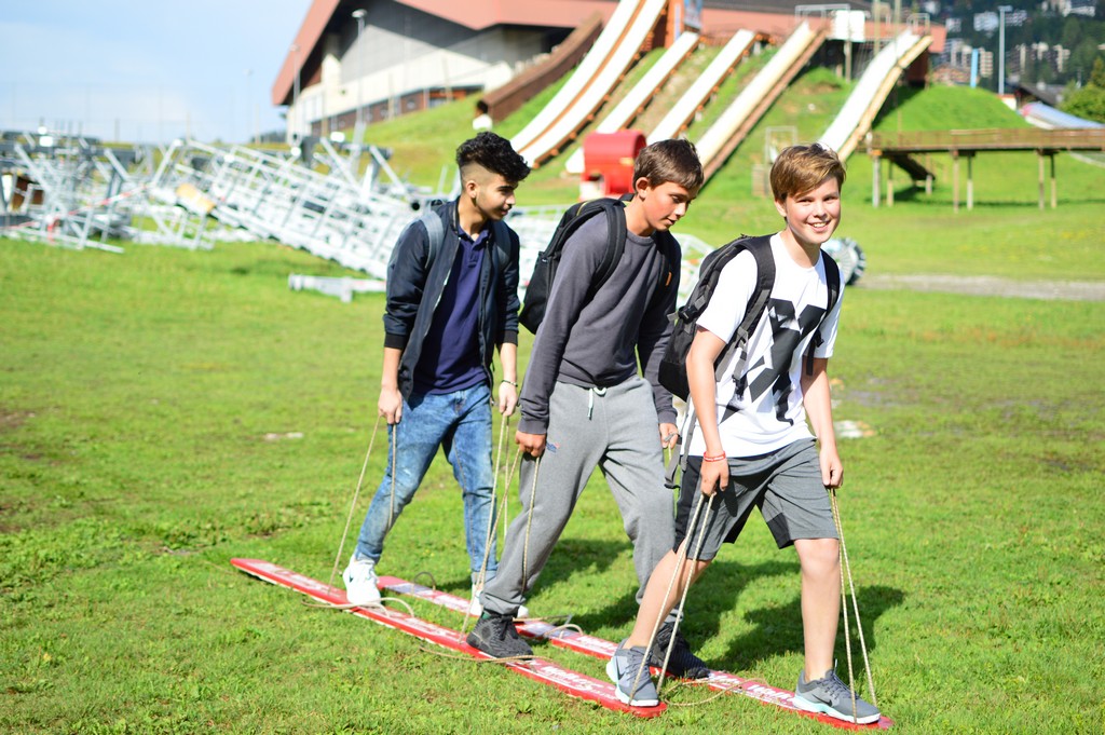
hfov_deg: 37.9
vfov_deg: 25.7
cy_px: 368
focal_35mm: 52
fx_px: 1610
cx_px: 552
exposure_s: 1/4000
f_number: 1.8
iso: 200
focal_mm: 35
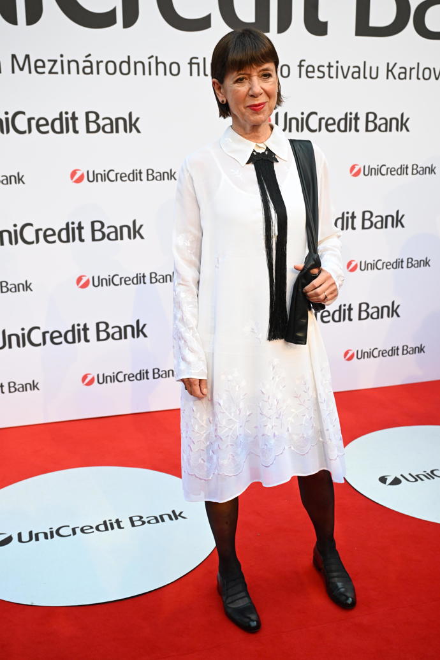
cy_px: 330
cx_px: 220
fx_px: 752
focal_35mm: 41
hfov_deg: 32.6
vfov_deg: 47.4
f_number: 5
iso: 2500
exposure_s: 1/500
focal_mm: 41
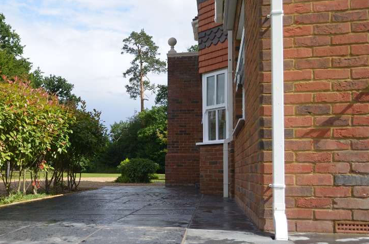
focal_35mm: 45
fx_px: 460
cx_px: 76
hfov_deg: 41.9
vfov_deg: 29.6
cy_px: 151
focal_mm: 18
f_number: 3.5
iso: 100
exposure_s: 1/800
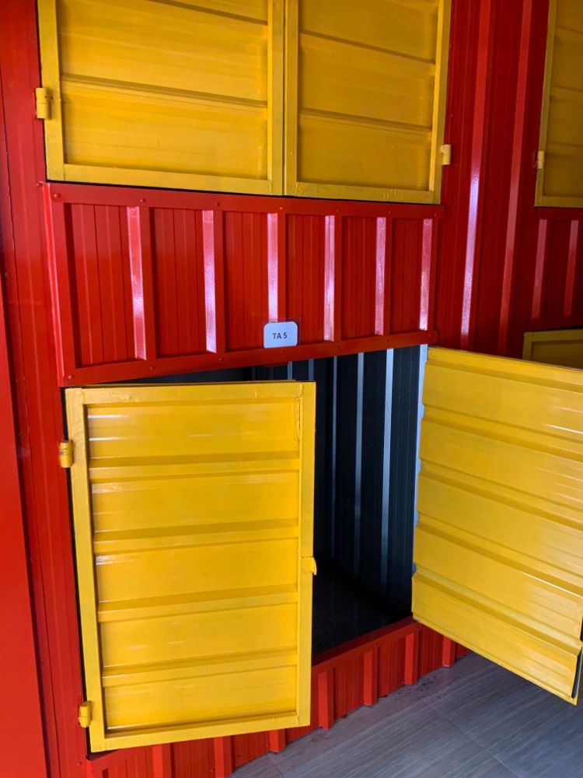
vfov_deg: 61.7
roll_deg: -1.5
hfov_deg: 48.2
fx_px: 651
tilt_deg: -11.8
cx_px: 292
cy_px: 389
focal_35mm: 29
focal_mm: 3
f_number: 1.8
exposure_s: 1/60
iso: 100
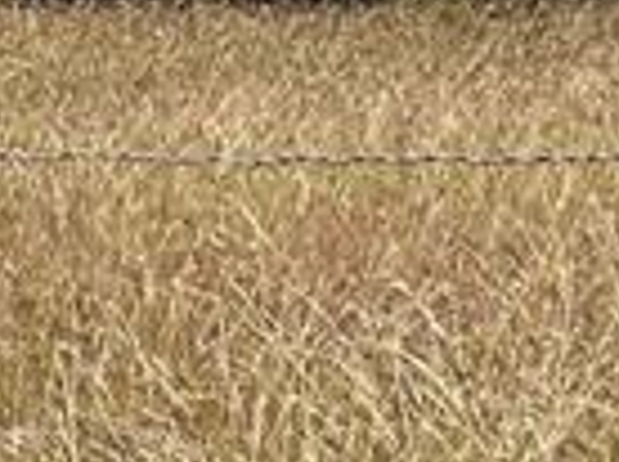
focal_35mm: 386
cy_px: 256
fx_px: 6890
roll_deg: +0.2
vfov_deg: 3.8
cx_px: 1476
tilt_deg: -1.6
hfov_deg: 5.0
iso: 20
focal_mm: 6
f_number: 2
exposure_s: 1/1370
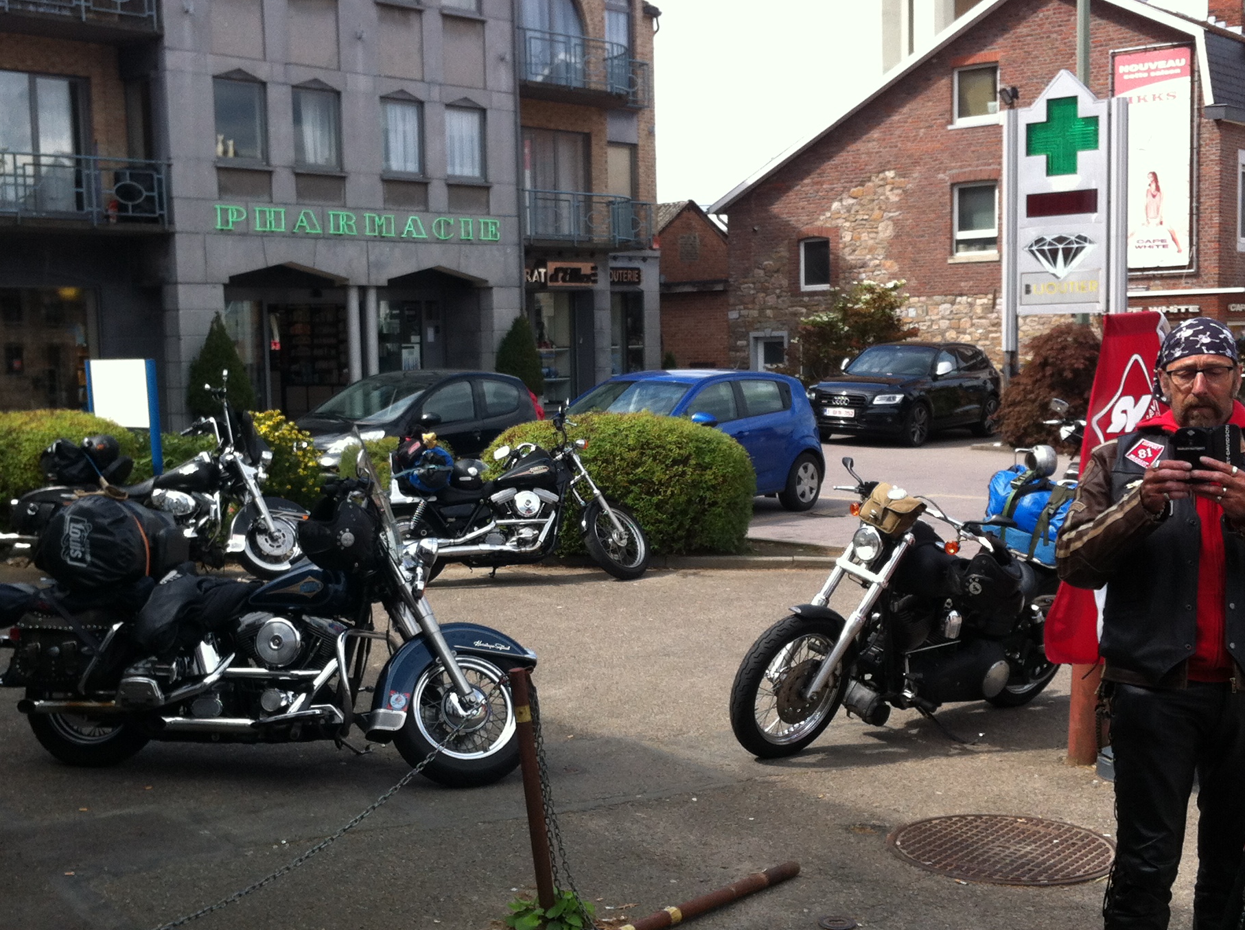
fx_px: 1796
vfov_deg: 29.0
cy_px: 497
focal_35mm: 50
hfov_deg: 38.2
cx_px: 559
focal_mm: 3.85
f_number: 2.8
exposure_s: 1/580
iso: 80
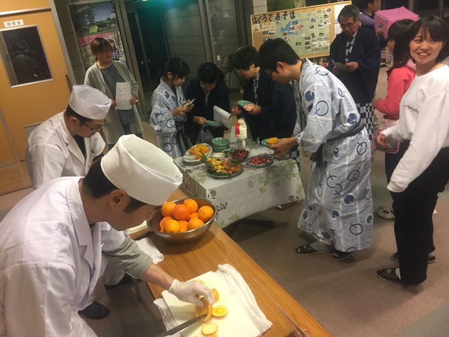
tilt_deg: -21.8
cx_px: 224
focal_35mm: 29
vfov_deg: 48.2
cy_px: 168
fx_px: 376
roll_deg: +7.4
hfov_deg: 61.7
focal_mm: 4.15
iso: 50
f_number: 2.2
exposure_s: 1/15
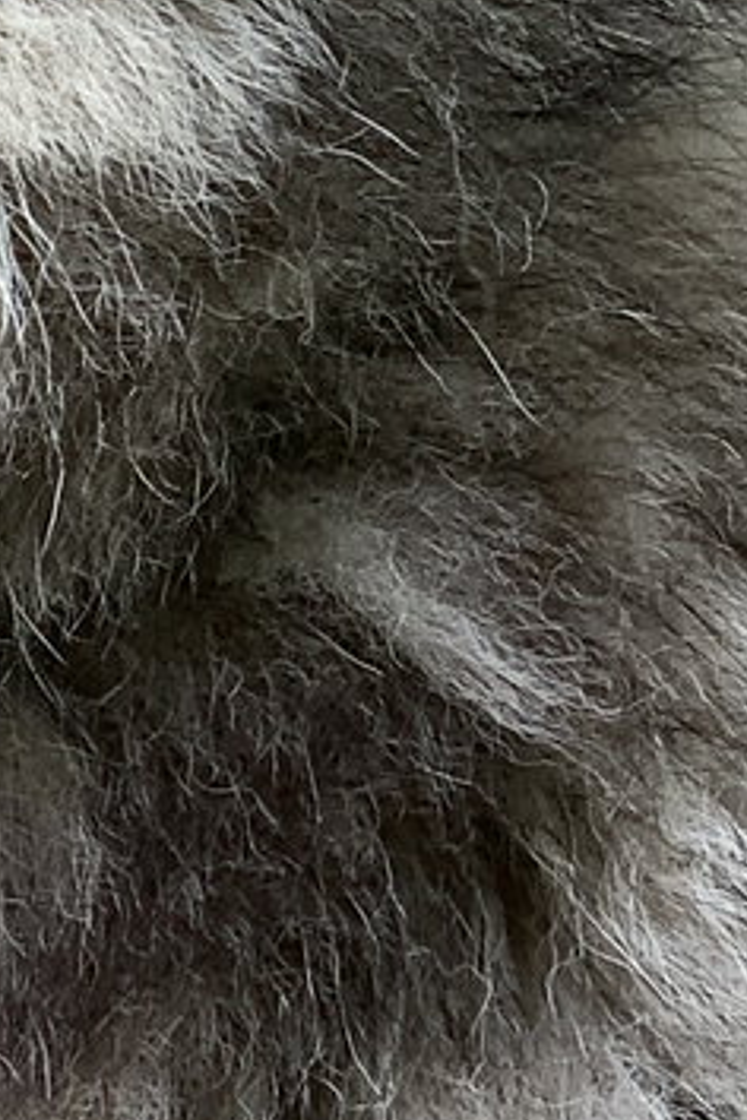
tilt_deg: -20.3
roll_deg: -3.9
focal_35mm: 326
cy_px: 543
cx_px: -810
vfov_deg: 6.3
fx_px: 10146
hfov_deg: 4.2
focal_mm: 6
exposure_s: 1/122
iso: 20
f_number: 2.4
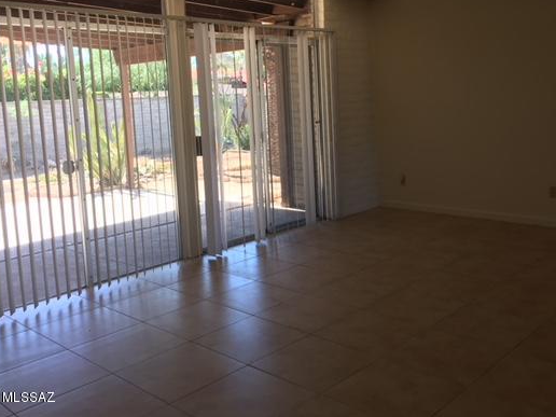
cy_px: 161
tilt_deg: -3.3
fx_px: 578
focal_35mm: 36
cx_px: 297
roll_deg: +1.7
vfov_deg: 39.4
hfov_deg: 51.3
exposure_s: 1/120
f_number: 2.2
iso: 32
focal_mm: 4.15
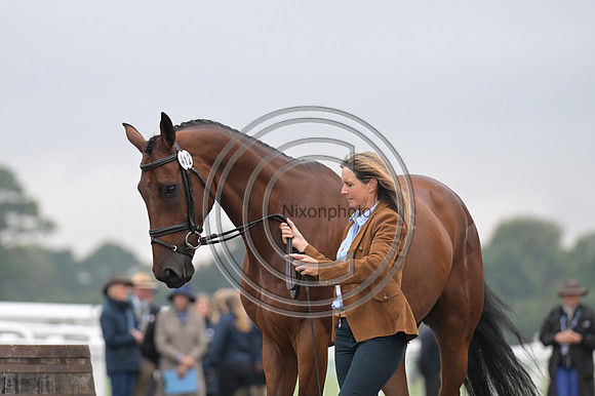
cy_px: 198
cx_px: 298
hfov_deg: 6.9
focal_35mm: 300
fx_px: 4955
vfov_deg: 4.6
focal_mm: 200
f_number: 3.5
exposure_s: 1/1250
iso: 2800
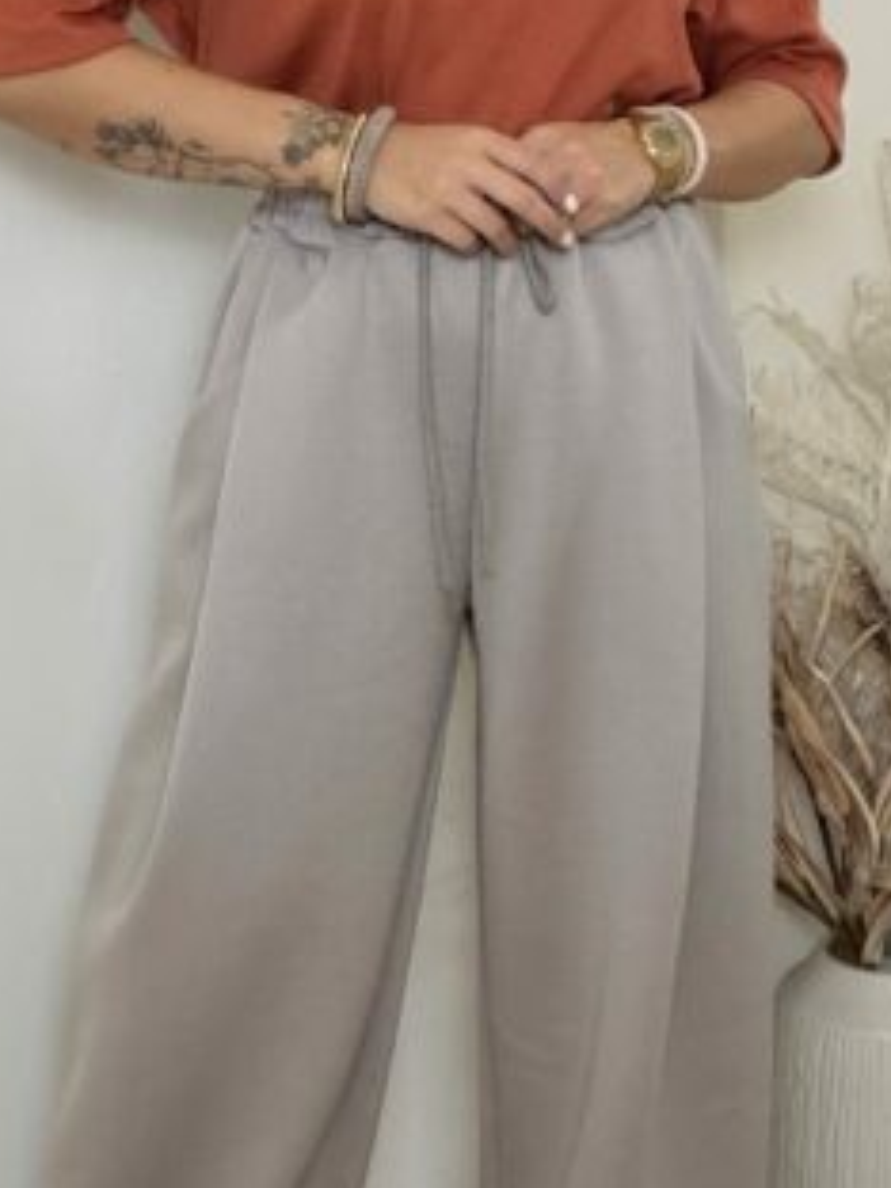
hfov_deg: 19.1
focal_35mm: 77
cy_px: 286
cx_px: 411
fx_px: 2643
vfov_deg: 25.0
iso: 125
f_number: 1.9
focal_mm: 2.71
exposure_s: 1/60
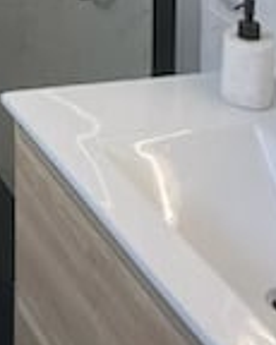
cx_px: -230
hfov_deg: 12.4
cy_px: -316
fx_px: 1155
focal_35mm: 113
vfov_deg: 14.5
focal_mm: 4.2
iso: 125
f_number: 1.6
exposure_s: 1/113
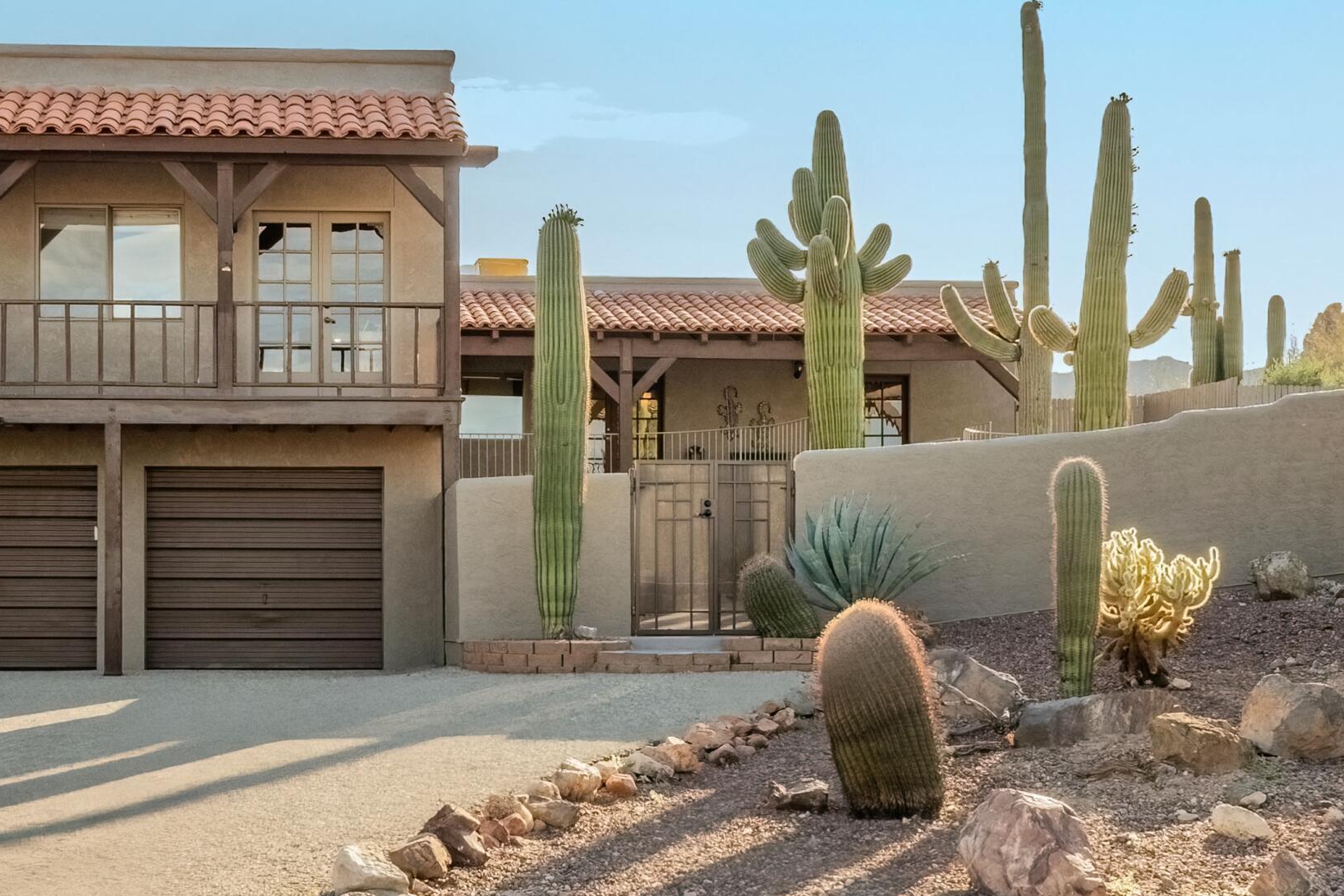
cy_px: 585
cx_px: 426
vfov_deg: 24.5
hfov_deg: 35.8
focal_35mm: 55
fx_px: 2053
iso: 200
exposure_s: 1/60
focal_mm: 20
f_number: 13
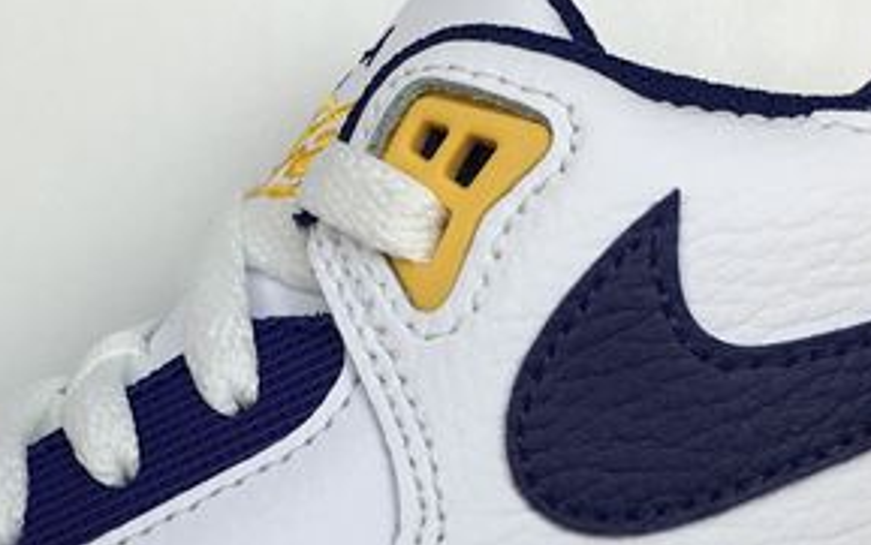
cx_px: 232
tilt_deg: -8.6
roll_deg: +0.7
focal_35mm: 85
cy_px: 632
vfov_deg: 14.9
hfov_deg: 24.1
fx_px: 2019
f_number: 2.2
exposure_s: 1/169
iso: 25
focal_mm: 4.15
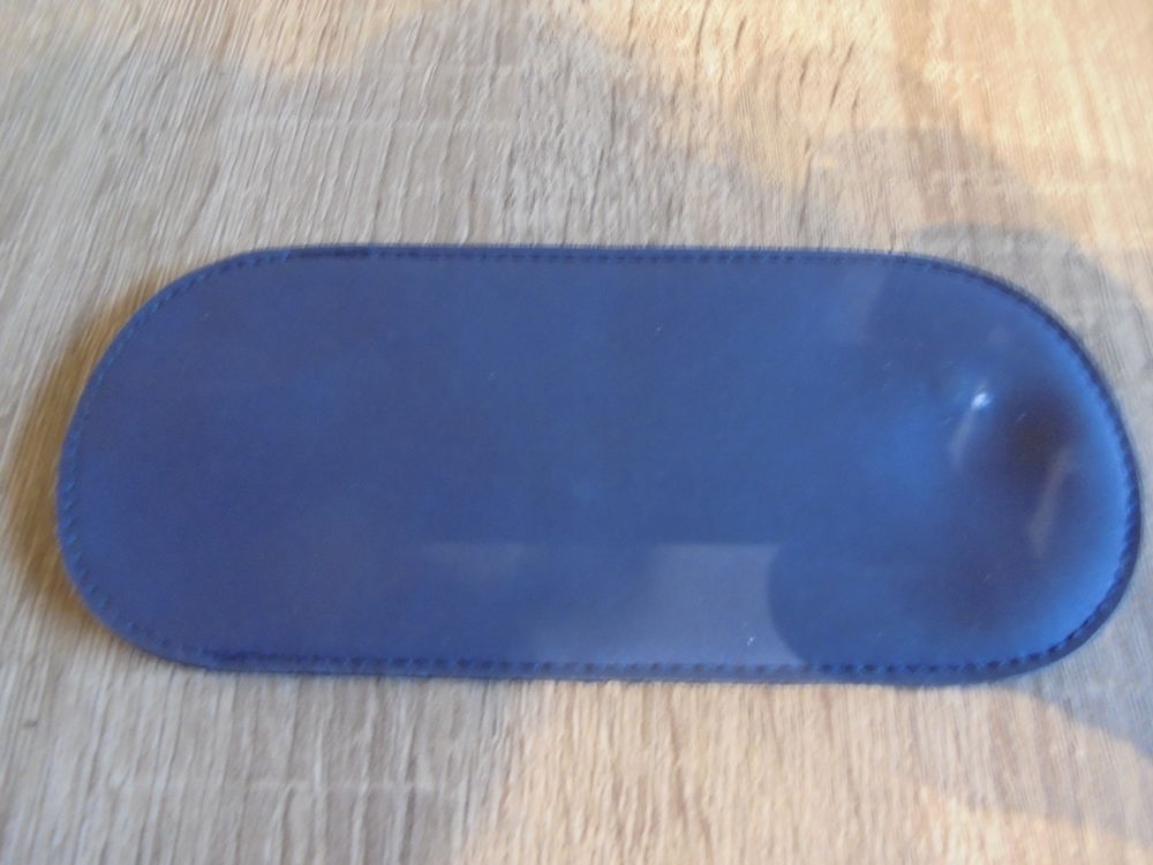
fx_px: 866
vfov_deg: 53.1
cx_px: 576
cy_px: 432
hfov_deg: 67.3
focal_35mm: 26
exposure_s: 1/6
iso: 400
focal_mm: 4.6
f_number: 3.5
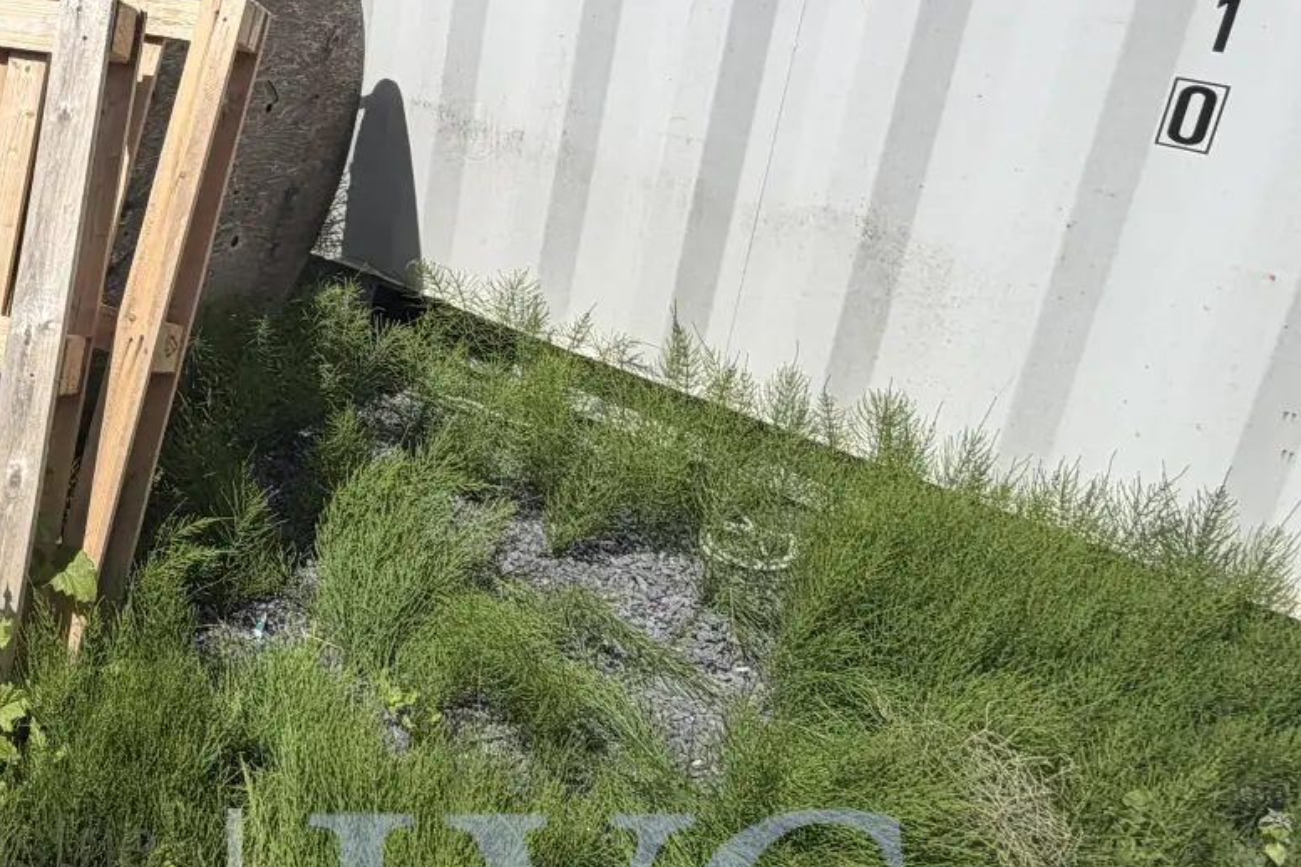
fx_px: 1301
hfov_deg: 44.1
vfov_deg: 34.9
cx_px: -39
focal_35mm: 36
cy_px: 94
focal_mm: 2.22
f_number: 2.2
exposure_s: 1/1125
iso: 20
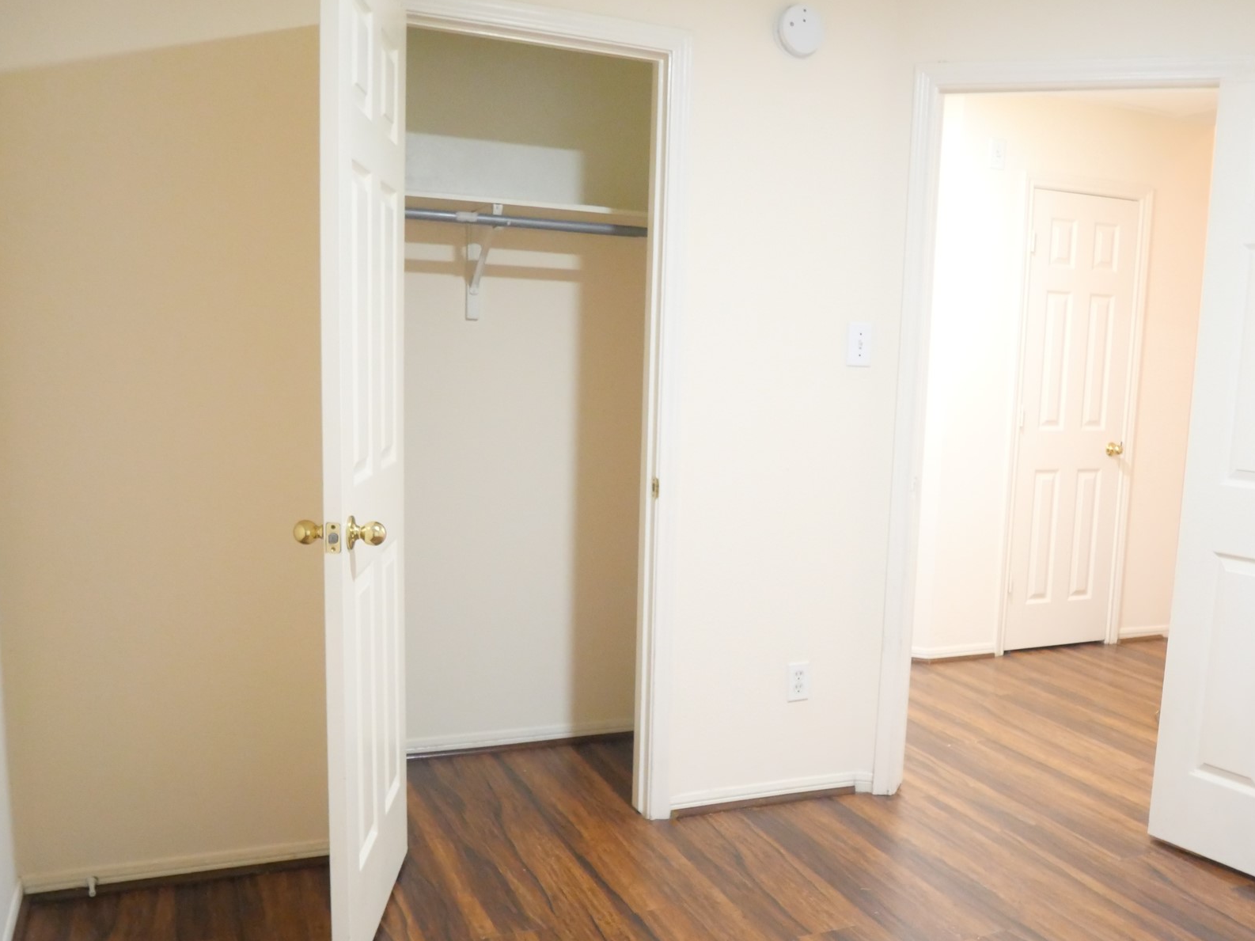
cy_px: 548
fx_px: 1124
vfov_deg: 45.3
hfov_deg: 58.0
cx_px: 745
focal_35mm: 31
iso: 3200
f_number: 3.5
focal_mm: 12
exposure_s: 1/50
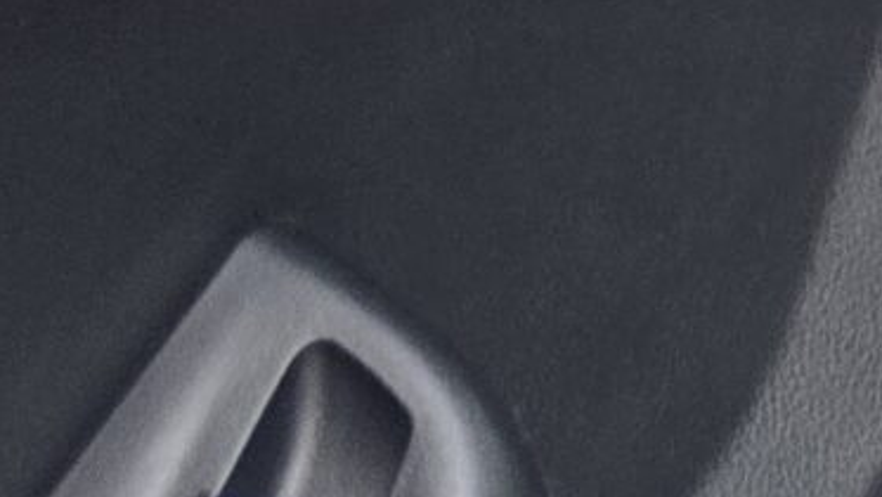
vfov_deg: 6.4
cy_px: -1072
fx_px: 4023
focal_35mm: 172
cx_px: 2774
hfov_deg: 9.4
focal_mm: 6.3
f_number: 1.7
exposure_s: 1/120
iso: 320
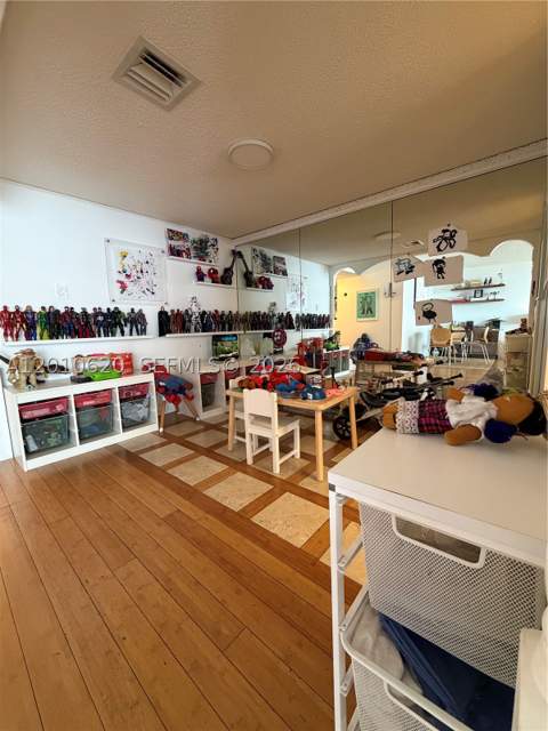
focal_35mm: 14
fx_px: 296
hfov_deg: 85.7
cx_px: 274
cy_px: 366
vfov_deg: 102.1
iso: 400
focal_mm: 2.22
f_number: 2.2
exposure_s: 1/60
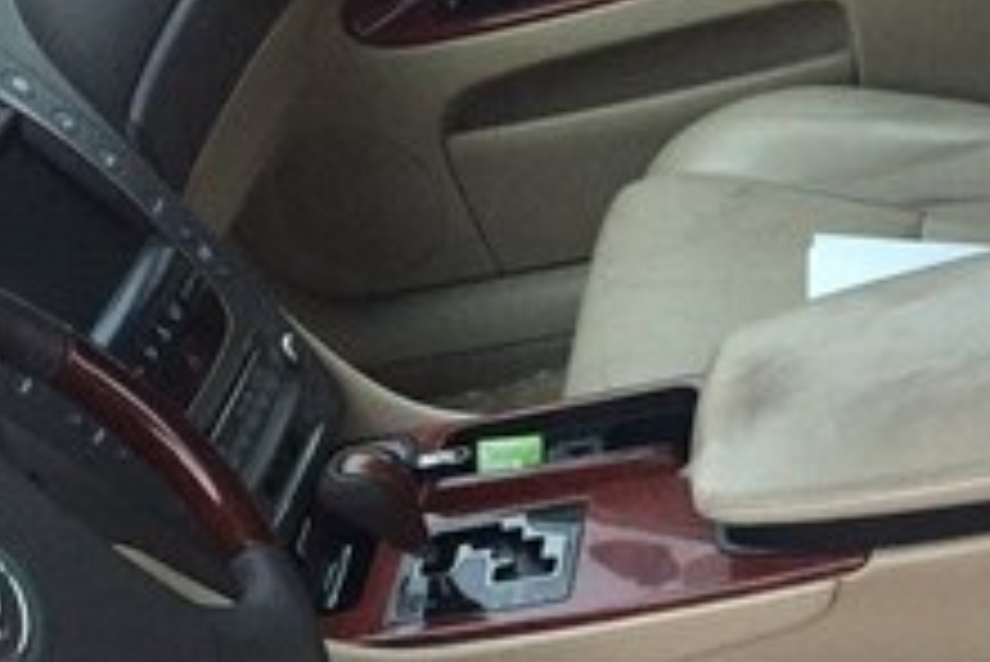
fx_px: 1871
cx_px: 693
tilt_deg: -40.7
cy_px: 716
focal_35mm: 68
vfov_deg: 19.3
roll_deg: +19.4
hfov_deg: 29.3
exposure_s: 1/17
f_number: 2.2
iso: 320
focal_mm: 4.15
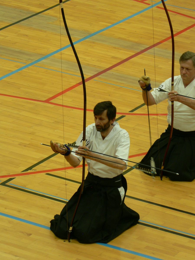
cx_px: 98
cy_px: 130
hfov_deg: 6.2
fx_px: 1803
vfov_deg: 8.2
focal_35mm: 240
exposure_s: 1/30
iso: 150
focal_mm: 40.1
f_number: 3.3
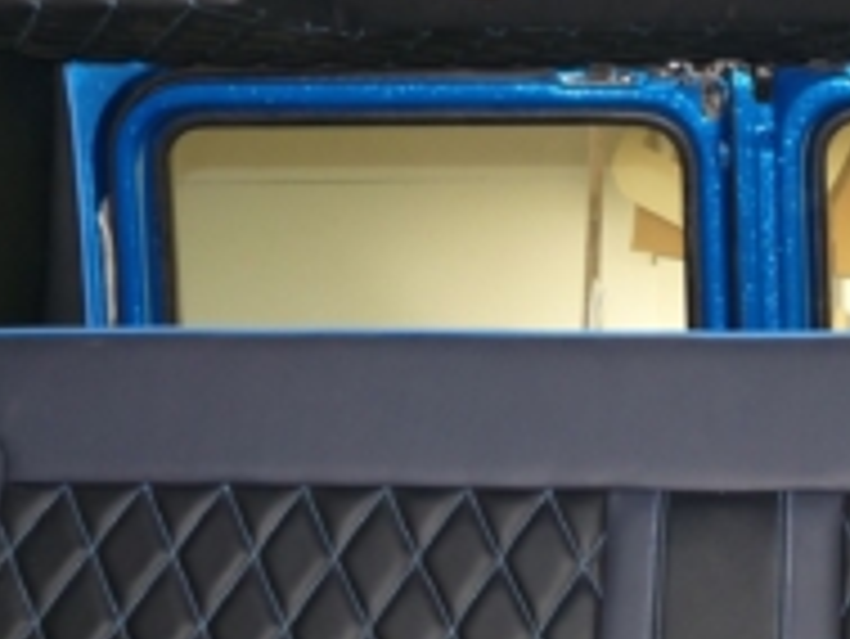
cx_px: 756
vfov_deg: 15.9
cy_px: -32
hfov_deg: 21.1
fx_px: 2236
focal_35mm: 91
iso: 160
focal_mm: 7.6
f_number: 3
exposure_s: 1/30
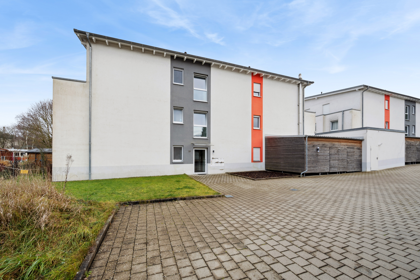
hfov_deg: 104.3
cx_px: 210
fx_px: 163
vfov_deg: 81.2
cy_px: 140
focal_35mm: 14
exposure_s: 1/30
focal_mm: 14
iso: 200
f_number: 9
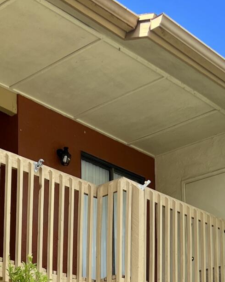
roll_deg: +0.3
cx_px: -9
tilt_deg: +9.7
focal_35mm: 83
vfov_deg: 21.4
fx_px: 691
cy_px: 335
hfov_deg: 18.0
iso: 50
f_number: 1.5
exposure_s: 1/1068
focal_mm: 5.7
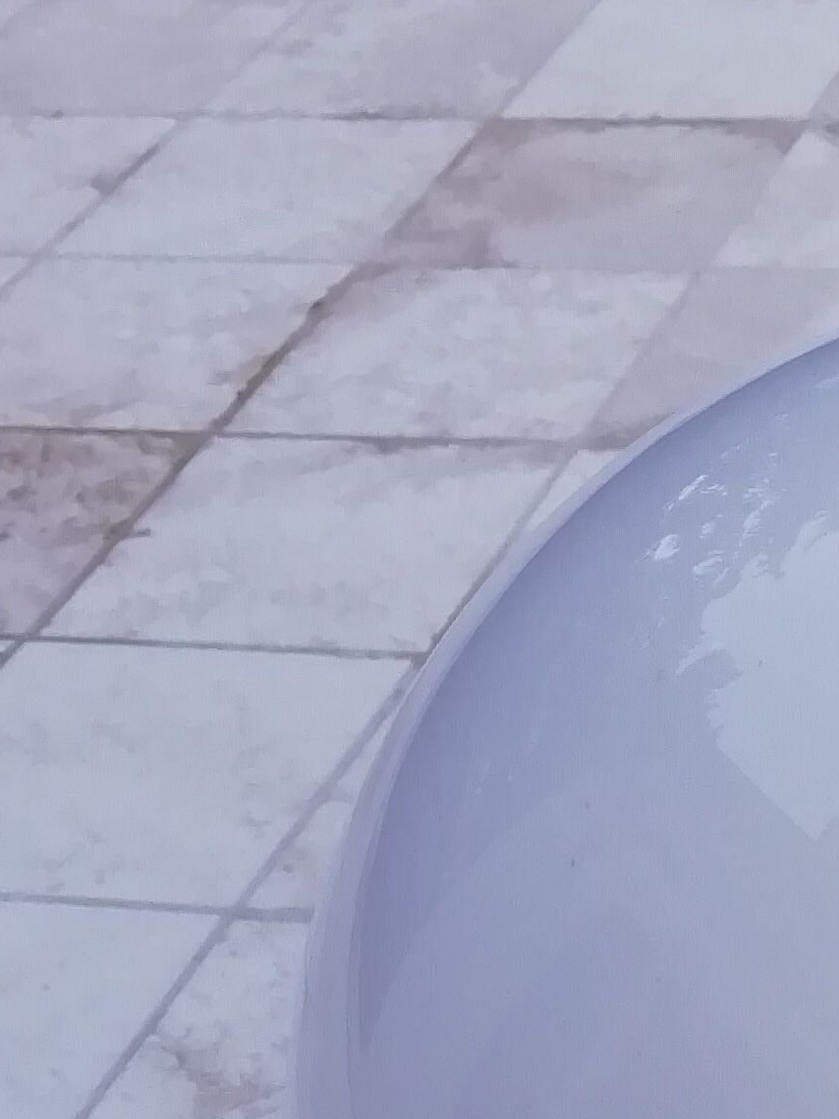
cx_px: 1175
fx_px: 3071
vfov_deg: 19.8
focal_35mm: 95
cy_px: 1230
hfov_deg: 14.7
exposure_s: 1/60
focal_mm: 3.46
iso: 64
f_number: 2.2
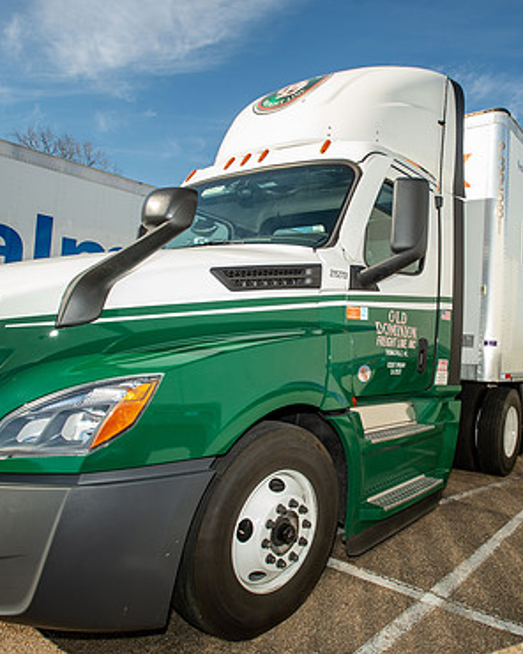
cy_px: 334
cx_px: 360
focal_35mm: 25
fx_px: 484
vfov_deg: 68.1
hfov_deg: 55.3
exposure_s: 1/250
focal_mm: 17
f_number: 6.3
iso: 64
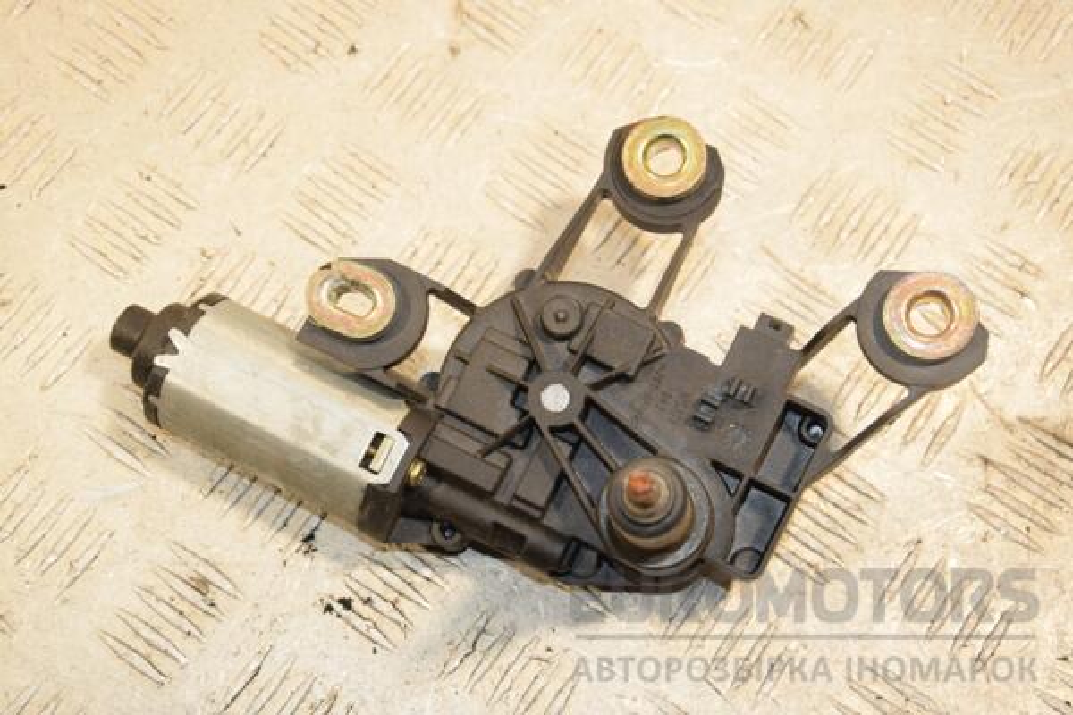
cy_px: 358
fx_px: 1878
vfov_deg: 21.6
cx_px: 536
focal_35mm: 63
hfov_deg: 31.9
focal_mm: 42
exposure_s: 1/200
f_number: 7.1
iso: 800
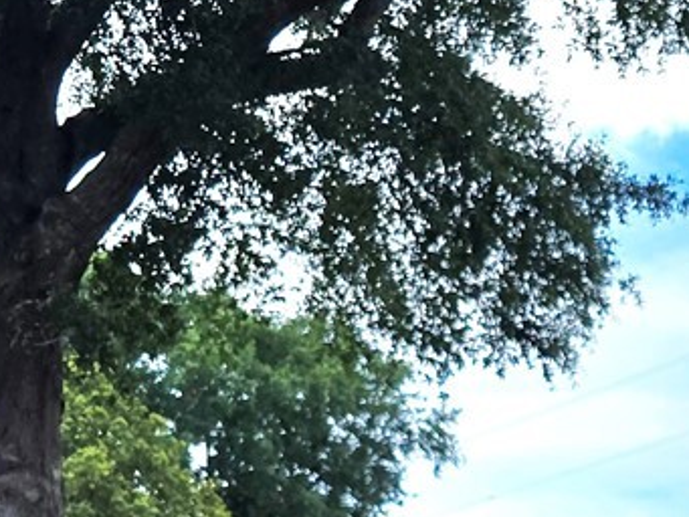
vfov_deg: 12.3
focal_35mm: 108
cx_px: 1041
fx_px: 2150
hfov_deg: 16.5
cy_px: 990
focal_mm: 6.3
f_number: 1.7
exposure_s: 1/556
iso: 12
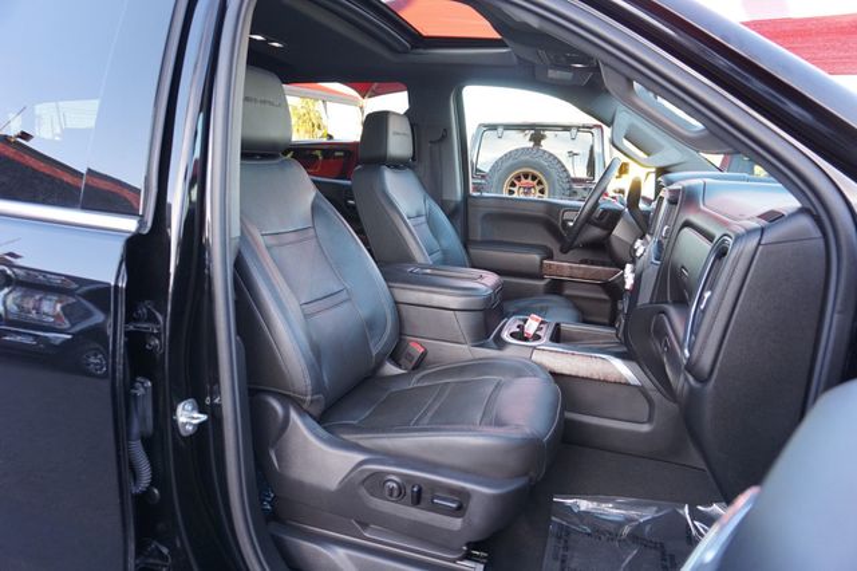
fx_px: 571
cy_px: 286
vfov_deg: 53.1
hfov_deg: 73.8
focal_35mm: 24
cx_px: 428
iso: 320
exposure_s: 1/60
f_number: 4
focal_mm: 16
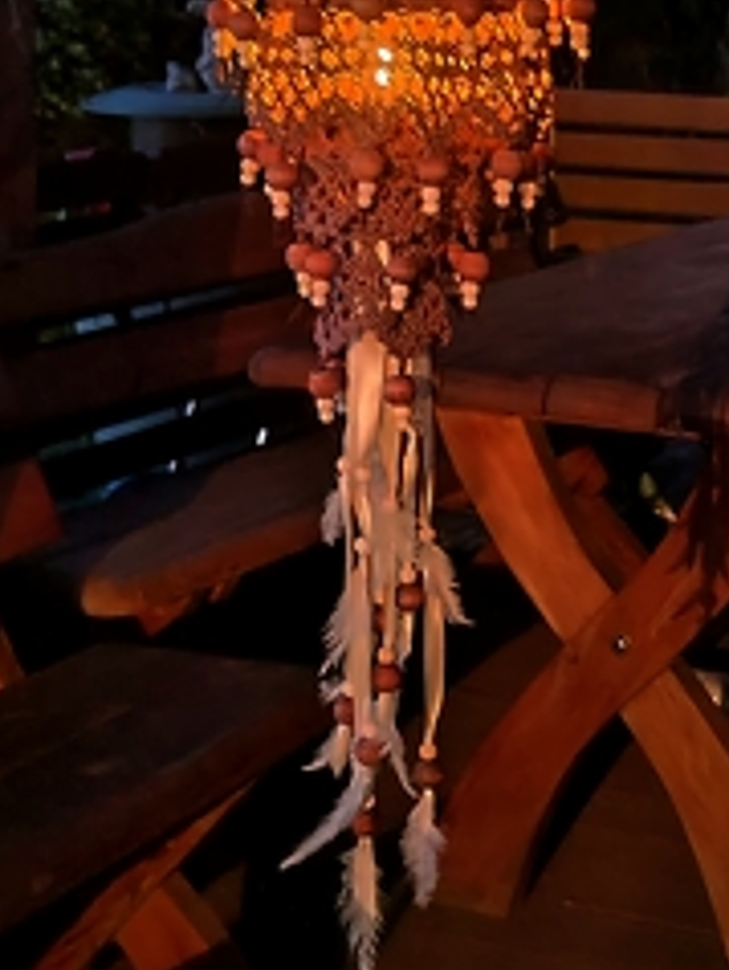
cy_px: 159
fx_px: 1261
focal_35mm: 45
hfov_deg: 32.1
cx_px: 448
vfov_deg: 39.9
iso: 29448
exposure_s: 1/6.25
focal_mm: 7.01
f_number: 1.69
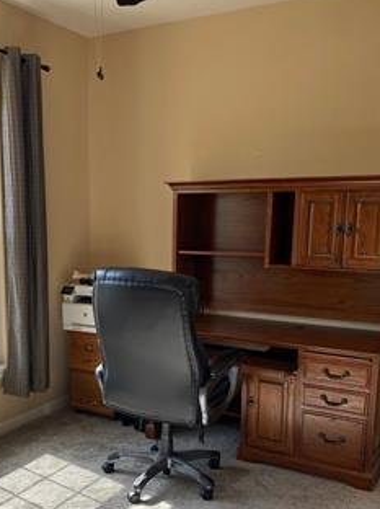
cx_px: 138
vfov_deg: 46.3
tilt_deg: -10.2
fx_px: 587
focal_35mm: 40
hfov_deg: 35.6
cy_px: 330
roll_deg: +0.7
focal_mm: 4.25
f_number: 1.8
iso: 32
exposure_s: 1/326
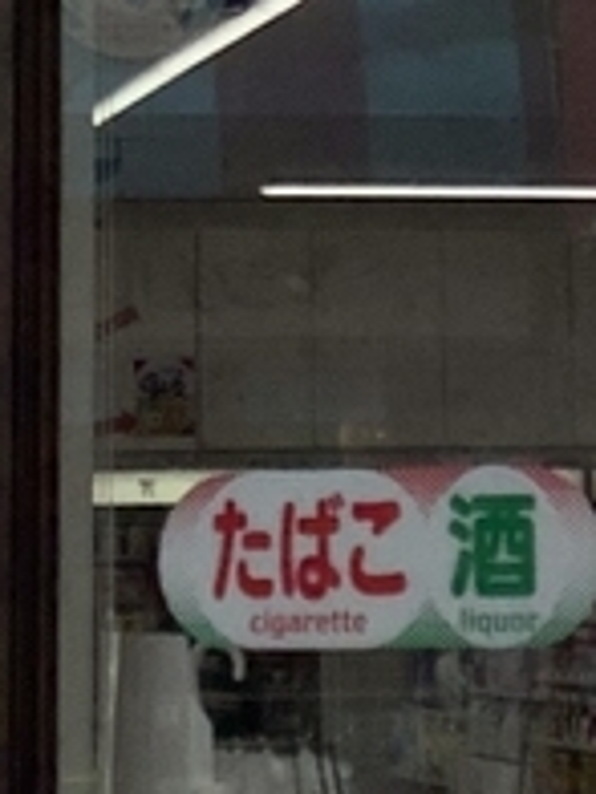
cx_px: 426
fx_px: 4362
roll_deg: +0.2
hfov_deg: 7.8
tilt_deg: +14.9
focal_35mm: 190
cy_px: -438
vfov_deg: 10.0
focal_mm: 3.3
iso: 25
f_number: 2.4
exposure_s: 1/867
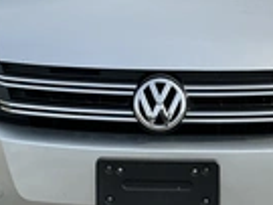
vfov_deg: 17.6
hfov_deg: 23.6
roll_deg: -0.5
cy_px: 51
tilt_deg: -7.5
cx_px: 150
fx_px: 654
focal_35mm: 83
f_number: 1.8
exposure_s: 1/1451
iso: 25
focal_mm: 3
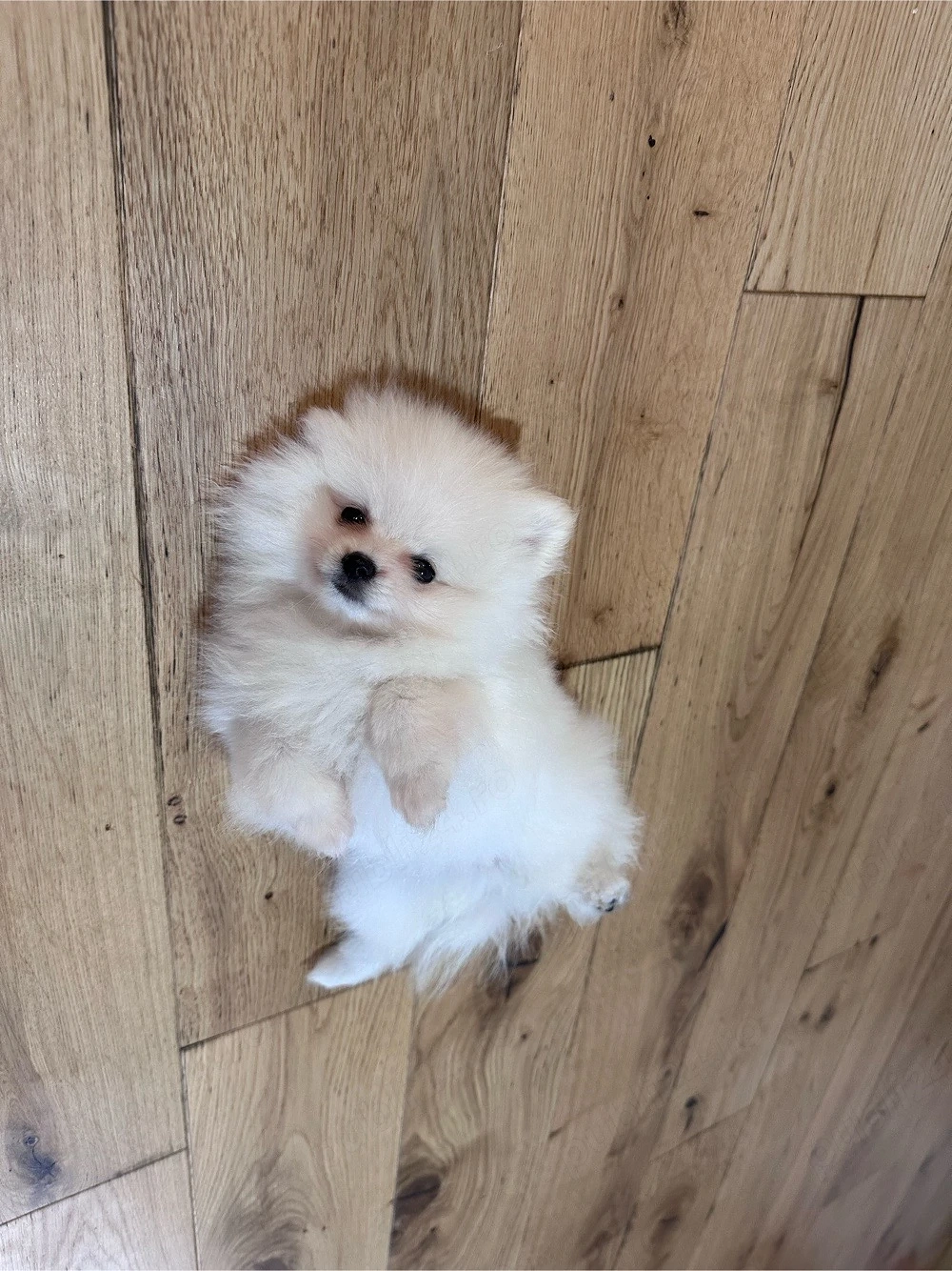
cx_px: 476
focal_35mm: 24
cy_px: 636
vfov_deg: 71.6
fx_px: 880
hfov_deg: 56.8
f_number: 1.78
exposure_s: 1/70
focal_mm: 6.86
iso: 250
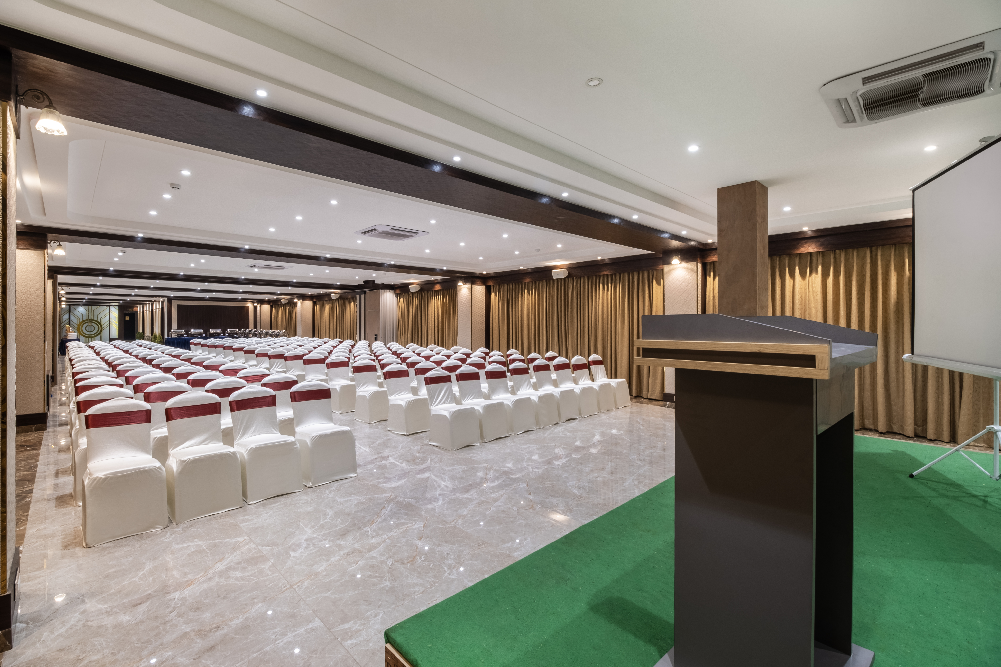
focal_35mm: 15
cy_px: 334
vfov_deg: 77.3
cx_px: 500
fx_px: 417
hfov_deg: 100.4
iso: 320
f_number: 11
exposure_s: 1/13
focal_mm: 10
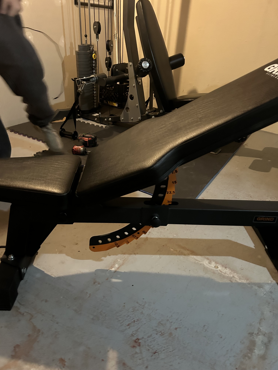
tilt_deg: -29.3
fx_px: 278
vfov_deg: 67.3
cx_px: 139
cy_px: 185
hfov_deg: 53.1
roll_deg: -5.8
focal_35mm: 26
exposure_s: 1/30
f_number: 1.5
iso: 800
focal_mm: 5.7
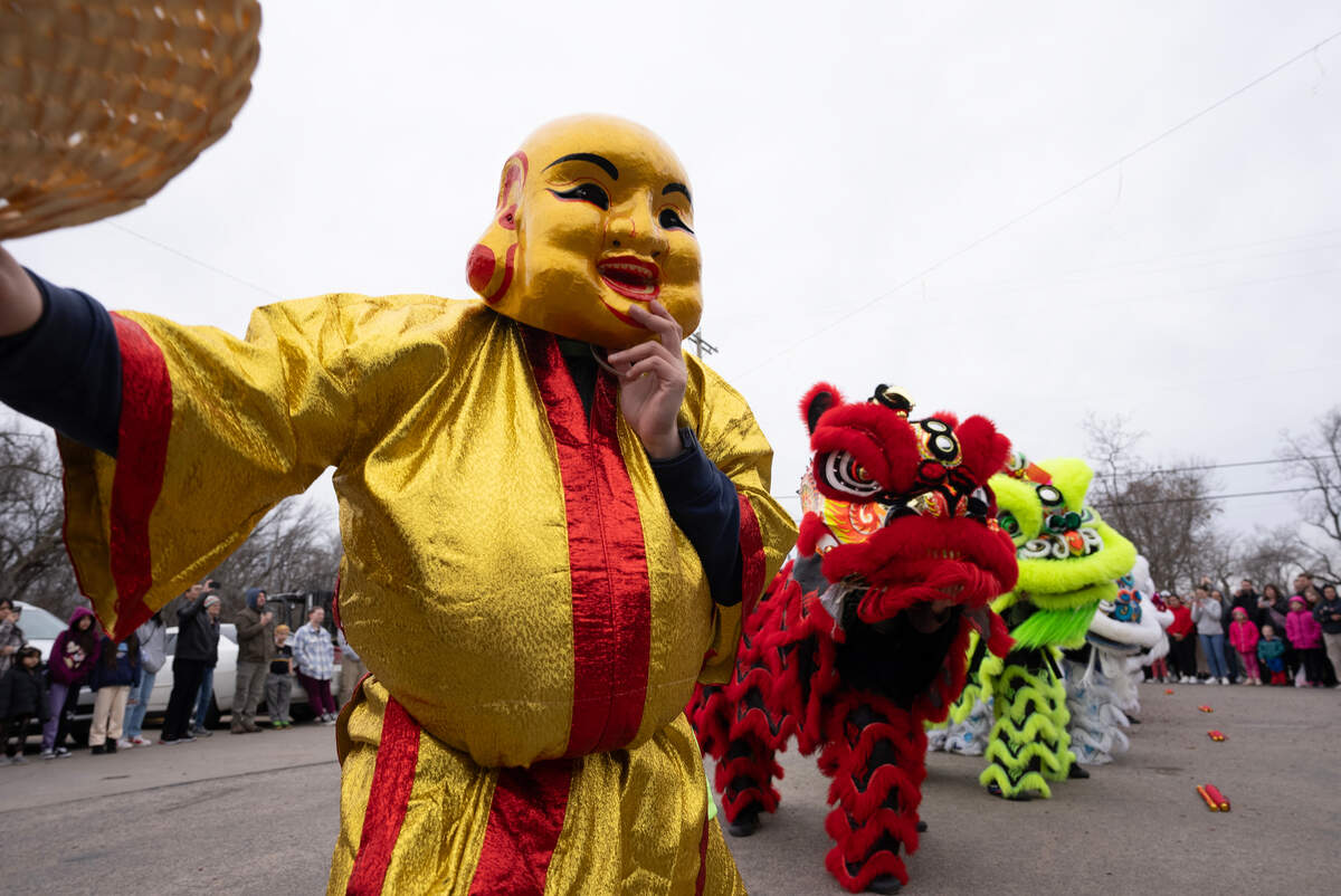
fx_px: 783
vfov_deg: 59.6
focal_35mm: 21
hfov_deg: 81.2
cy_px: 448
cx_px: 670
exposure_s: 1/500
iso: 200
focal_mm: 21
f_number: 5
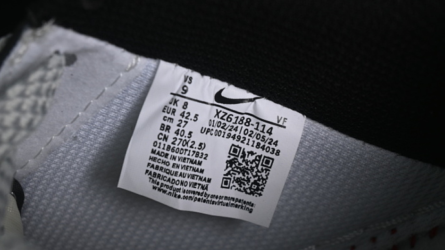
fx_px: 1062
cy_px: 150
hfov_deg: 23.7
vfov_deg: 13.4
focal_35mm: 90
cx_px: 237
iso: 160
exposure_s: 1/60
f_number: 6.3
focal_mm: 50
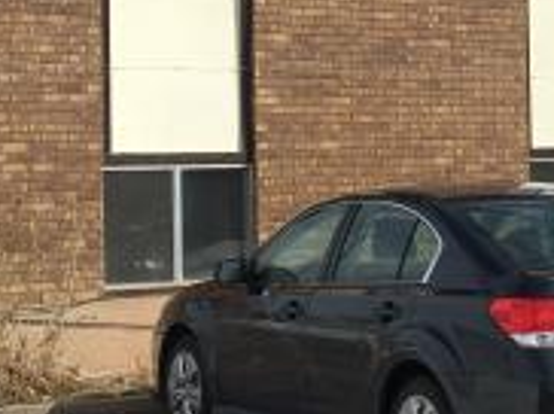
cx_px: 612
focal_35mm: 102
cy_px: 125
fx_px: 1630
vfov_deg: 14.4
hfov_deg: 18.5
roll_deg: +1.4
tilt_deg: +0.7
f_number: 2.2
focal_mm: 4.15
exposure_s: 1/3663
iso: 25
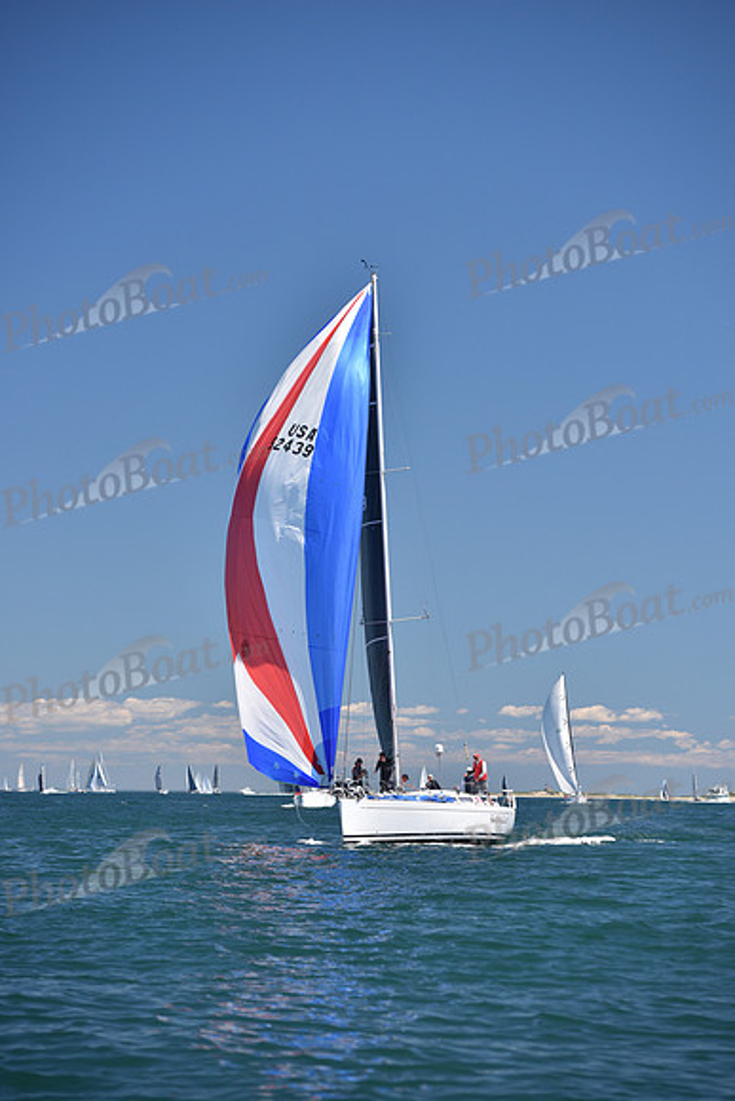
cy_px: 550
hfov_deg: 11.2
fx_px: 3734
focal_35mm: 122
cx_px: 368
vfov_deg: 16.8
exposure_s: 1/800
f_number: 4
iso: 250
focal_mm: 122
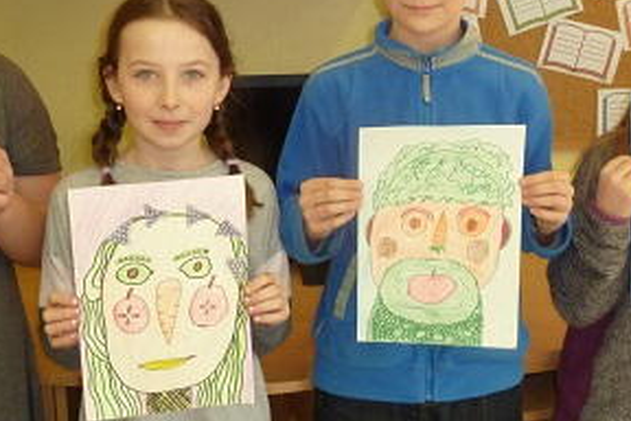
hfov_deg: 31.0
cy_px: 164
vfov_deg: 20.9
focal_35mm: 65
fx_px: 1139
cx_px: 329
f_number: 3.4
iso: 200
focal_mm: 5
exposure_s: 1/30
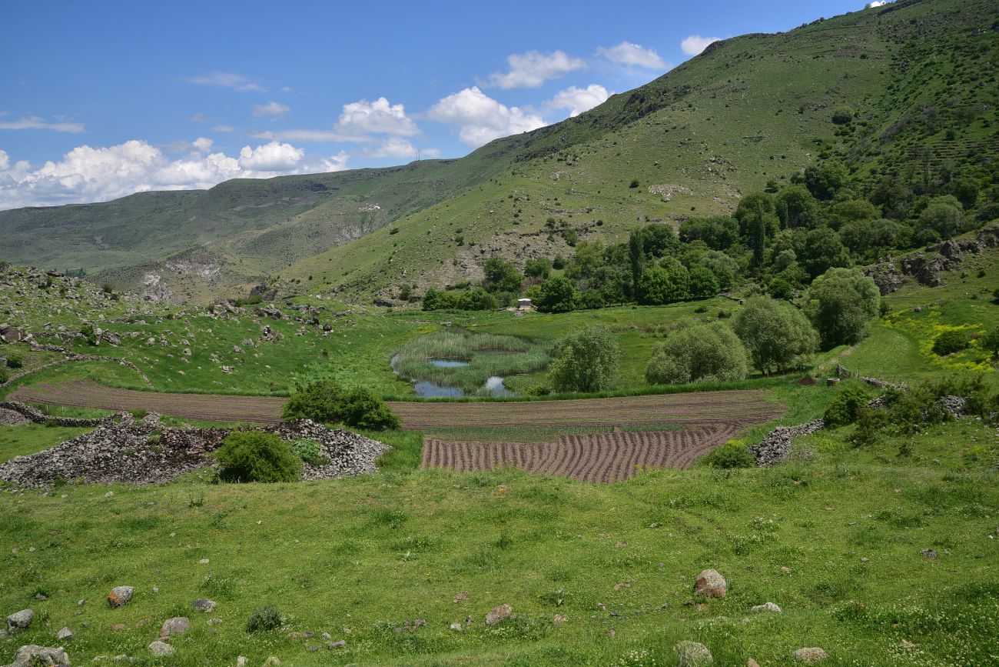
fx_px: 1388
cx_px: 500
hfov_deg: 39.6
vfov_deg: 27.0
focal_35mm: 50
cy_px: 334
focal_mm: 50
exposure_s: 1/125
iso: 100
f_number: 13
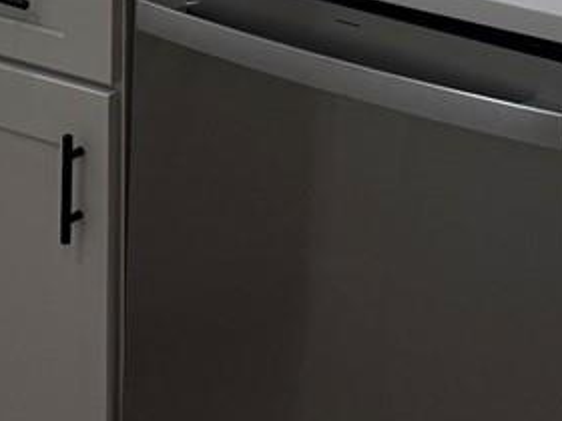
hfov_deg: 14.4
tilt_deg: -2.6
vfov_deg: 9.7
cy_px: -569
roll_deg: -0.2
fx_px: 2224
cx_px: 155
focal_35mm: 137
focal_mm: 6.76
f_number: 1.78
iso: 100
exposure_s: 1/323
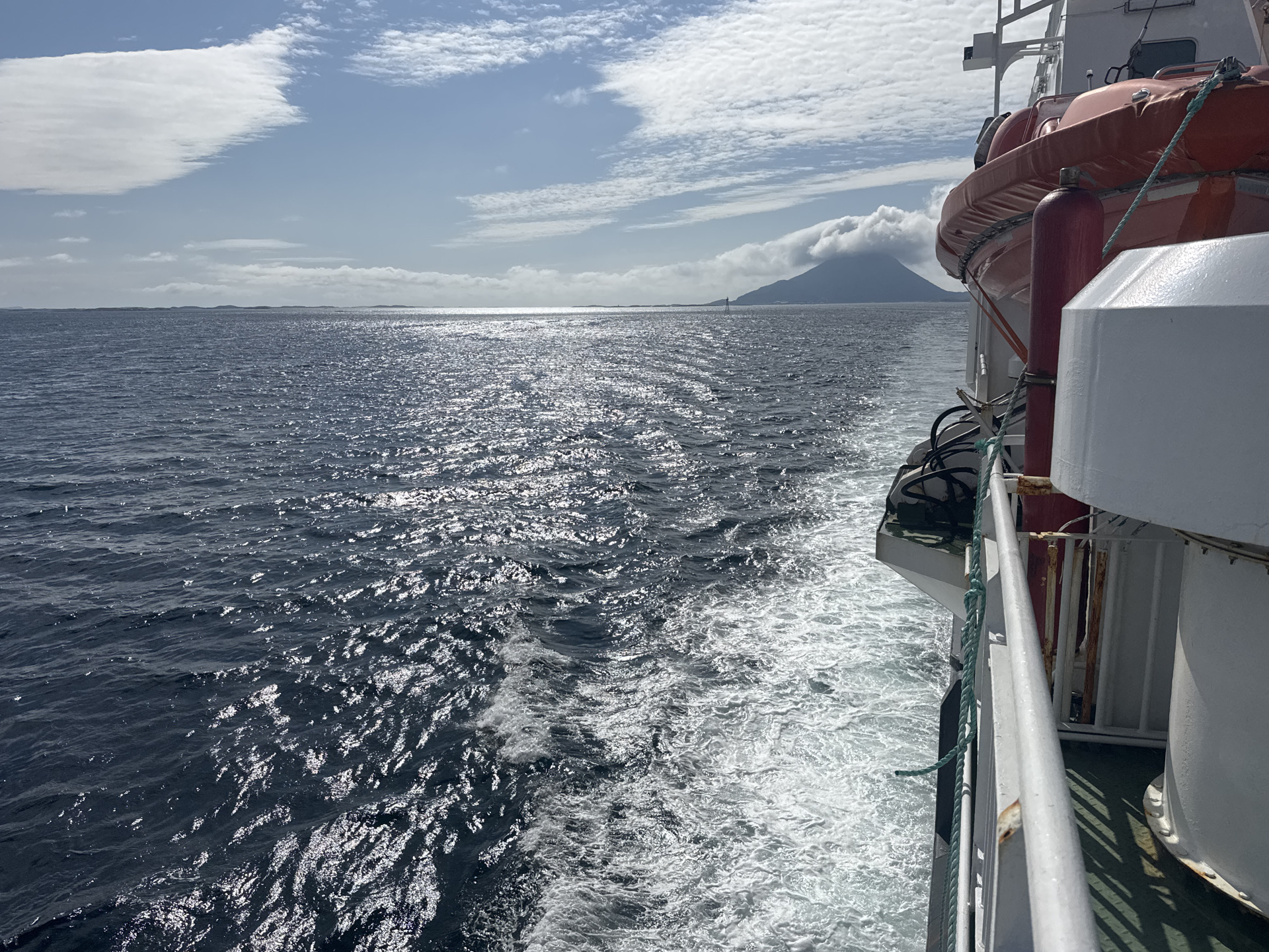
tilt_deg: -8.8
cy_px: 461
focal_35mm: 25
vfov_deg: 54.9
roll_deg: +1.1
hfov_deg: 69.4
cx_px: 612
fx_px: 916
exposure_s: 1/20000
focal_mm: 6.76
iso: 64
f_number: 1.78
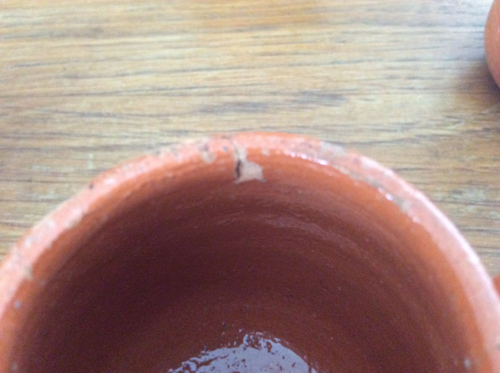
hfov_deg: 56.9
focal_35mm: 32
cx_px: 250
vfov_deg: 44.1
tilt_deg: -54.6
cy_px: 186
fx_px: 462
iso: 500
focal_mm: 3.3
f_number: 2.4
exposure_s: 1/17
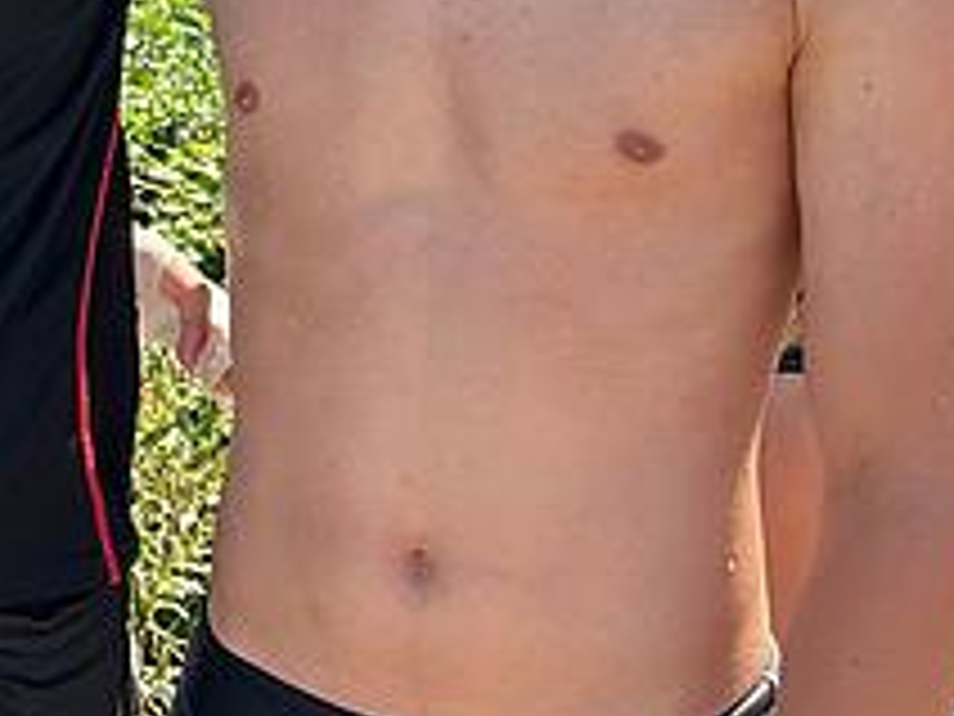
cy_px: 162
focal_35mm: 98
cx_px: -652
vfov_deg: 15.0
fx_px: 2701
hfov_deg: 17.2
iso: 50
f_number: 1.5
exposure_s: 1/1019
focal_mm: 5.7
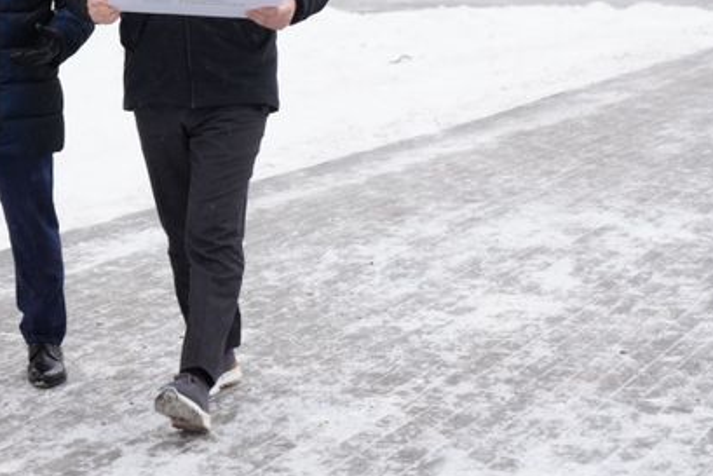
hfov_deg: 17.5
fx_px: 2298
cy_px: 110
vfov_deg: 11.8
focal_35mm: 116
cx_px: 172
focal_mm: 68
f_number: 4.5
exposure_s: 1/200
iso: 800
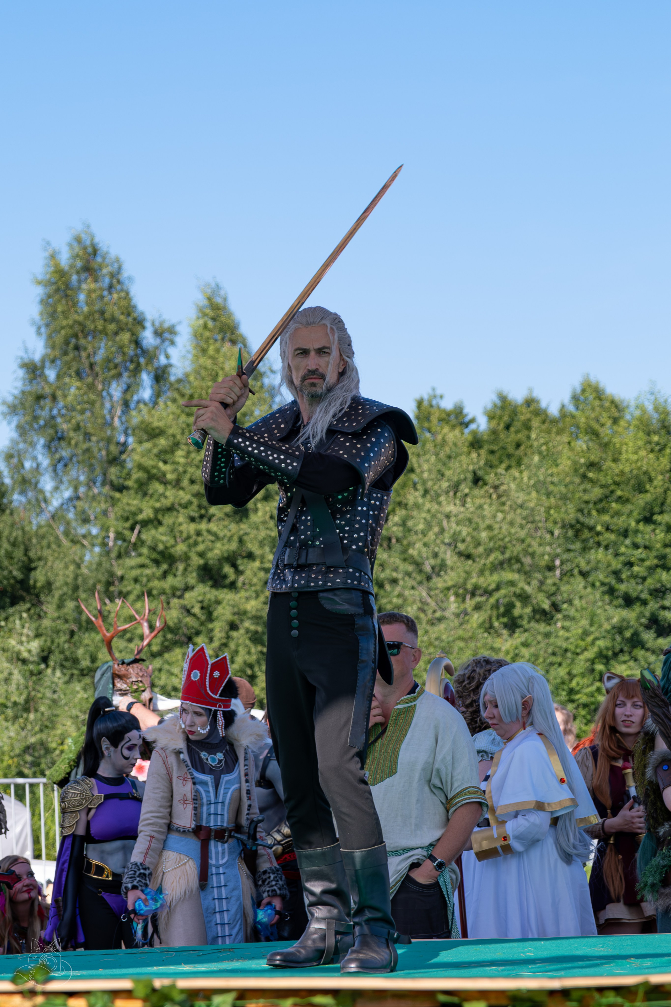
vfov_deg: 16.5
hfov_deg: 11.0
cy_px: 504
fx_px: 3481
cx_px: 250
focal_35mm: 125
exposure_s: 1/800
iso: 160
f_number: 4
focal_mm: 55
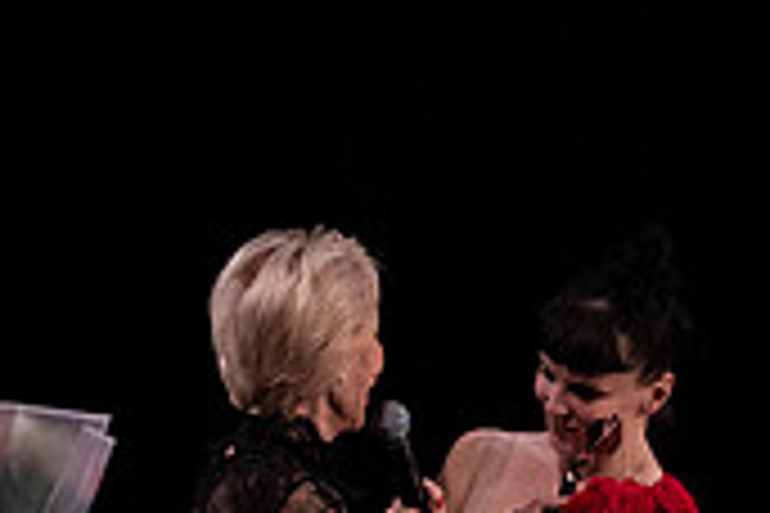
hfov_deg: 1.5
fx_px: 28595
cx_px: 36
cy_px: 803
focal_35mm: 1337
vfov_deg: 1.0
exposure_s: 1/500
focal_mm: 394
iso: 12800
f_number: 9
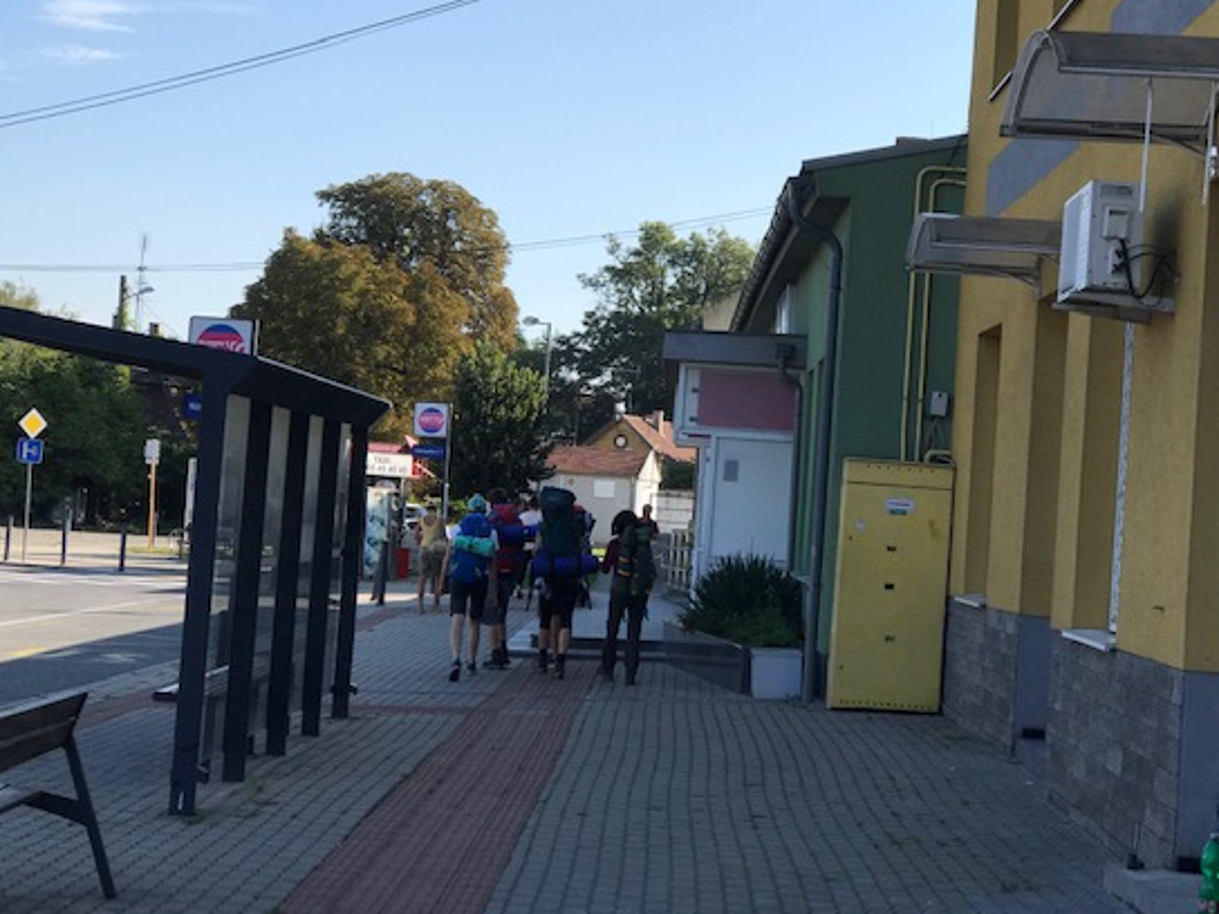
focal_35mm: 67
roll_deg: -4.4
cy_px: 405
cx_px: 632
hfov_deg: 29.0
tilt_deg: +2.3
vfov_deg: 21.9
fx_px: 2359
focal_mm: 6.6
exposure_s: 1/754
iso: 20
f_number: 2.8
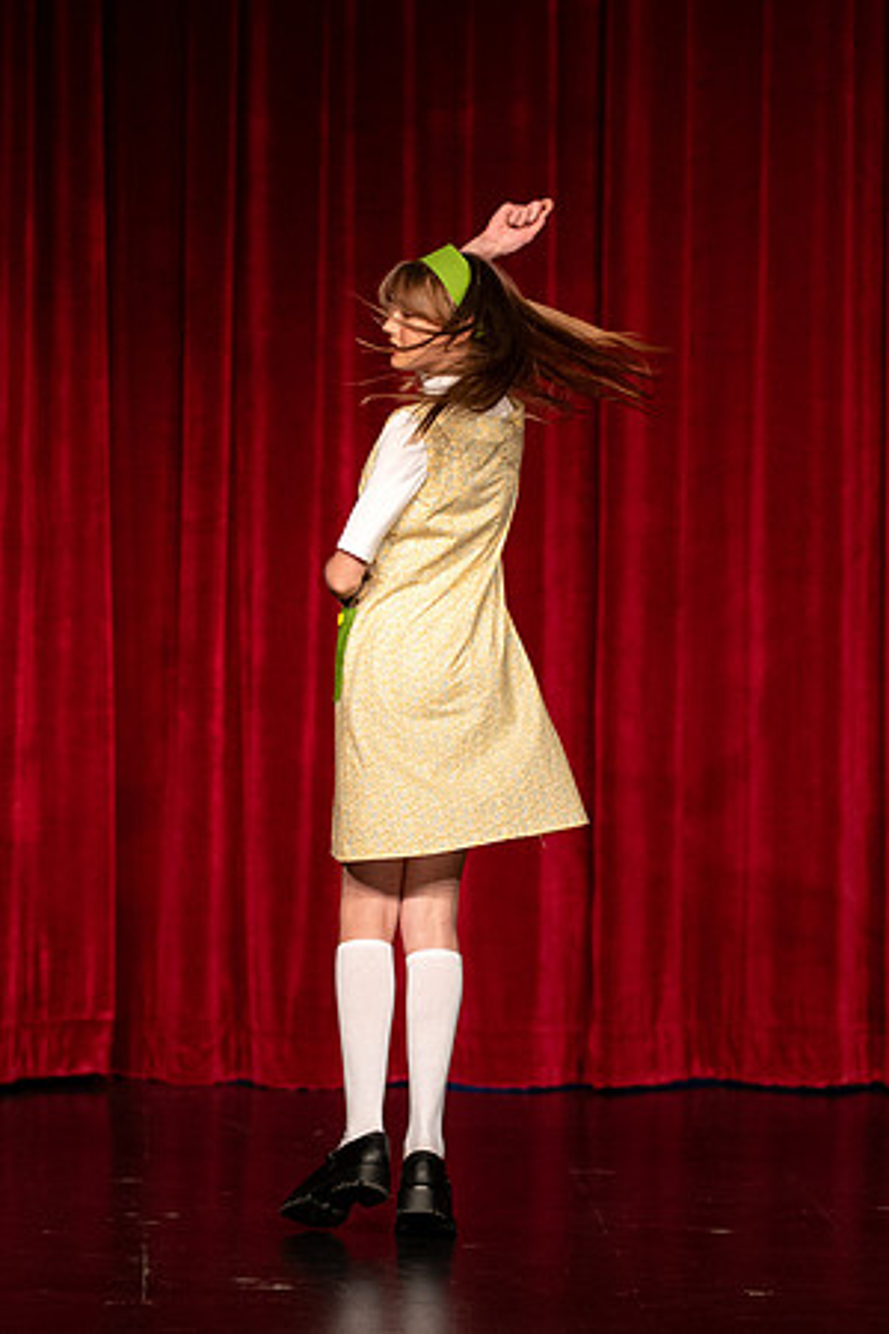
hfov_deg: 6.6
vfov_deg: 9.8
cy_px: 609
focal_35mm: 209
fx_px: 7752
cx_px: 436
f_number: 1.4
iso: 1600
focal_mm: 105
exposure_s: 1/1250
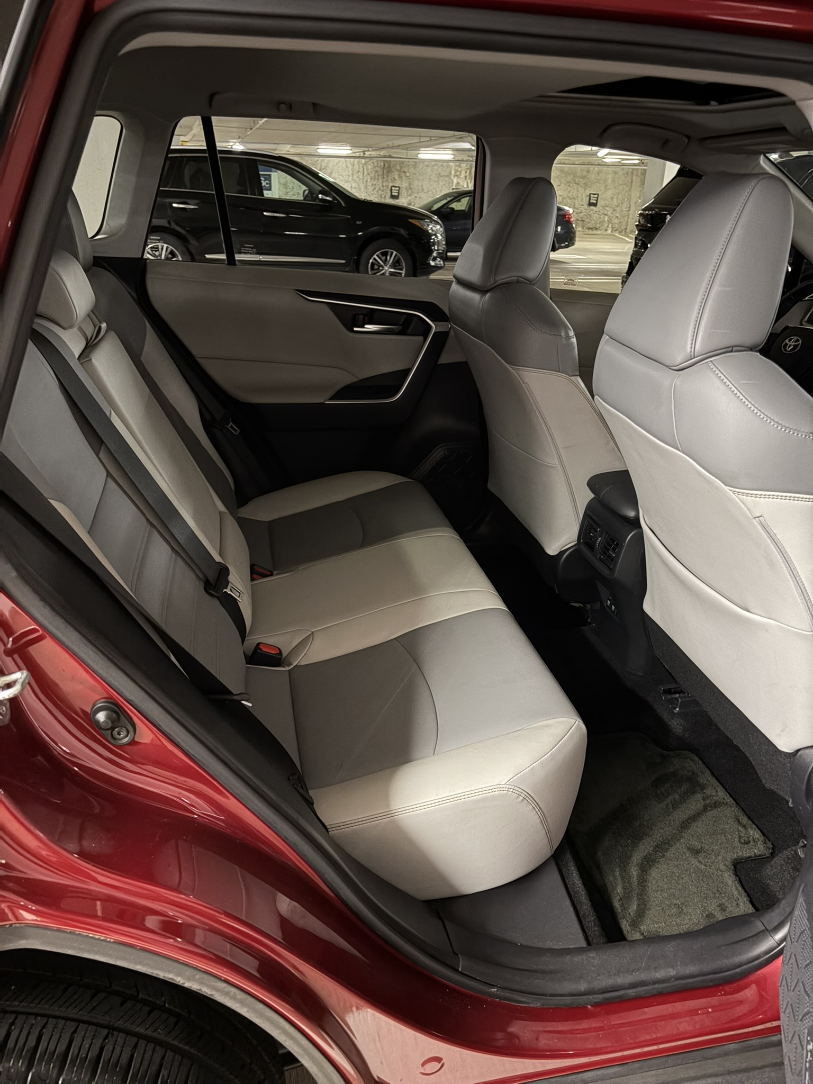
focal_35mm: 26
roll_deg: -1.4
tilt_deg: -24.0
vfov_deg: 67.3
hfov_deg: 53.1
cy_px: 542
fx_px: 814
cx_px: 406
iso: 640
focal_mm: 5.96
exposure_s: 1/9
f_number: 1.6
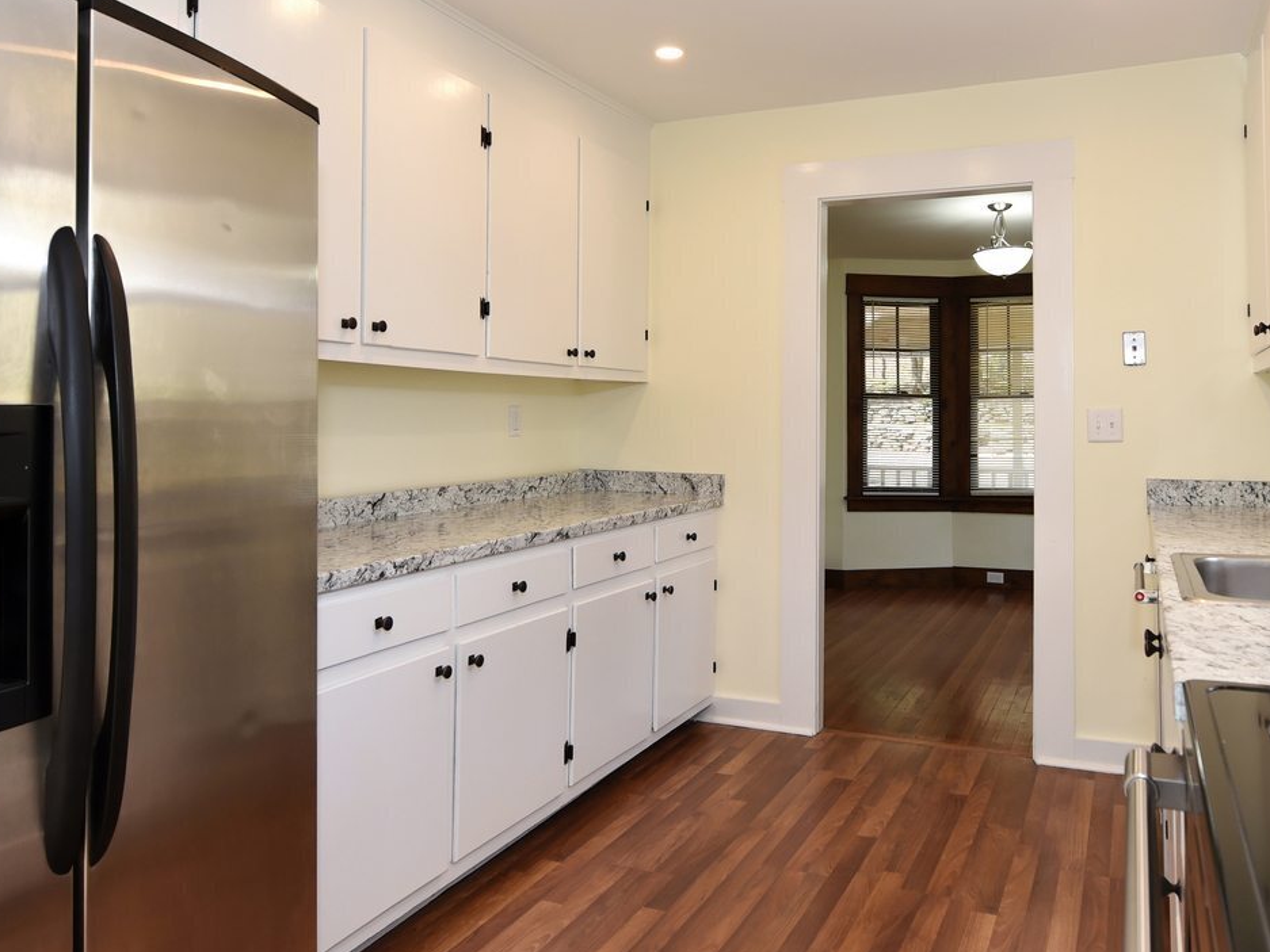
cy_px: 404
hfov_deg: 73.1
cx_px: 763
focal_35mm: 23
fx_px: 844
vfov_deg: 58.6
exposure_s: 1/125
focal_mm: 14
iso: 500
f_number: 5.6
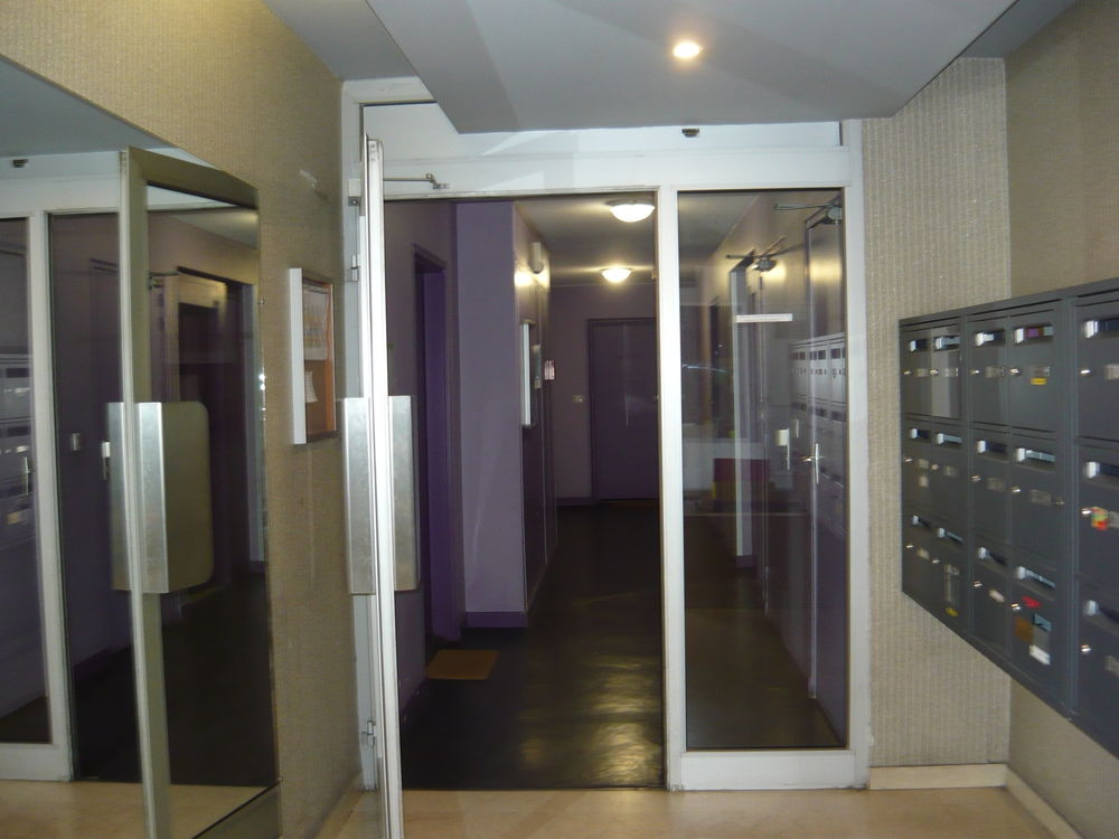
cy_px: 420
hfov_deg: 55.4
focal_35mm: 33
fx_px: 1067
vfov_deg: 42.9
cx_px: 560
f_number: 2.8
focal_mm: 5.5
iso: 200
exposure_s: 1/30
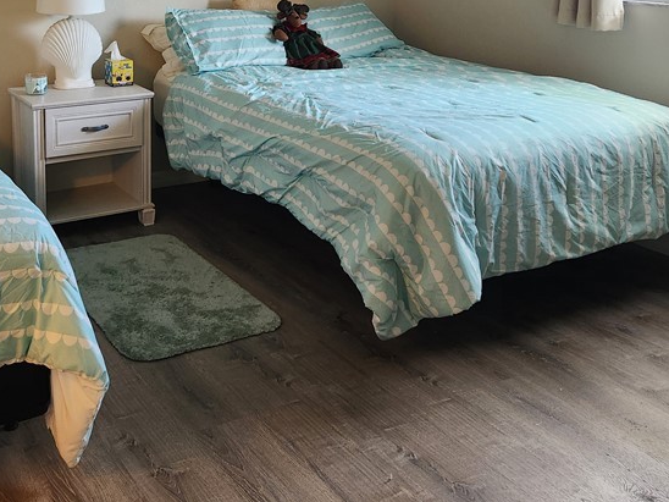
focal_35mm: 43
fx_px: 831
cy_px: 48
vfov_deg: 31.9
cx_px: 184
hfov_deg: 42.8
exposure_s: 1/120
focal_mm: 5.4
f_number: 1.8
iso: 400
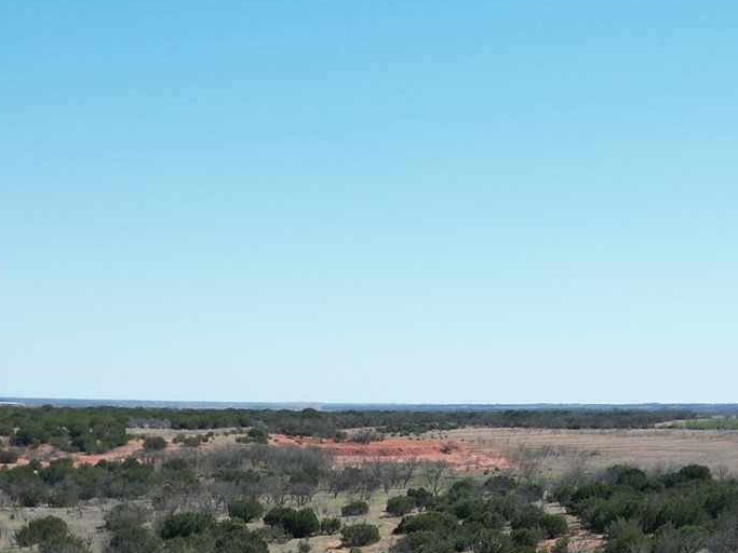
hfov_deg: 27.0
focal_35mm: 72
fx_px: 1535
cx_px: 388
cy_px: 763
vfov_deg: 18.7
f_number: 1.7
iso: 140
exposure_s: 1/3000
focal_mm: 6.72
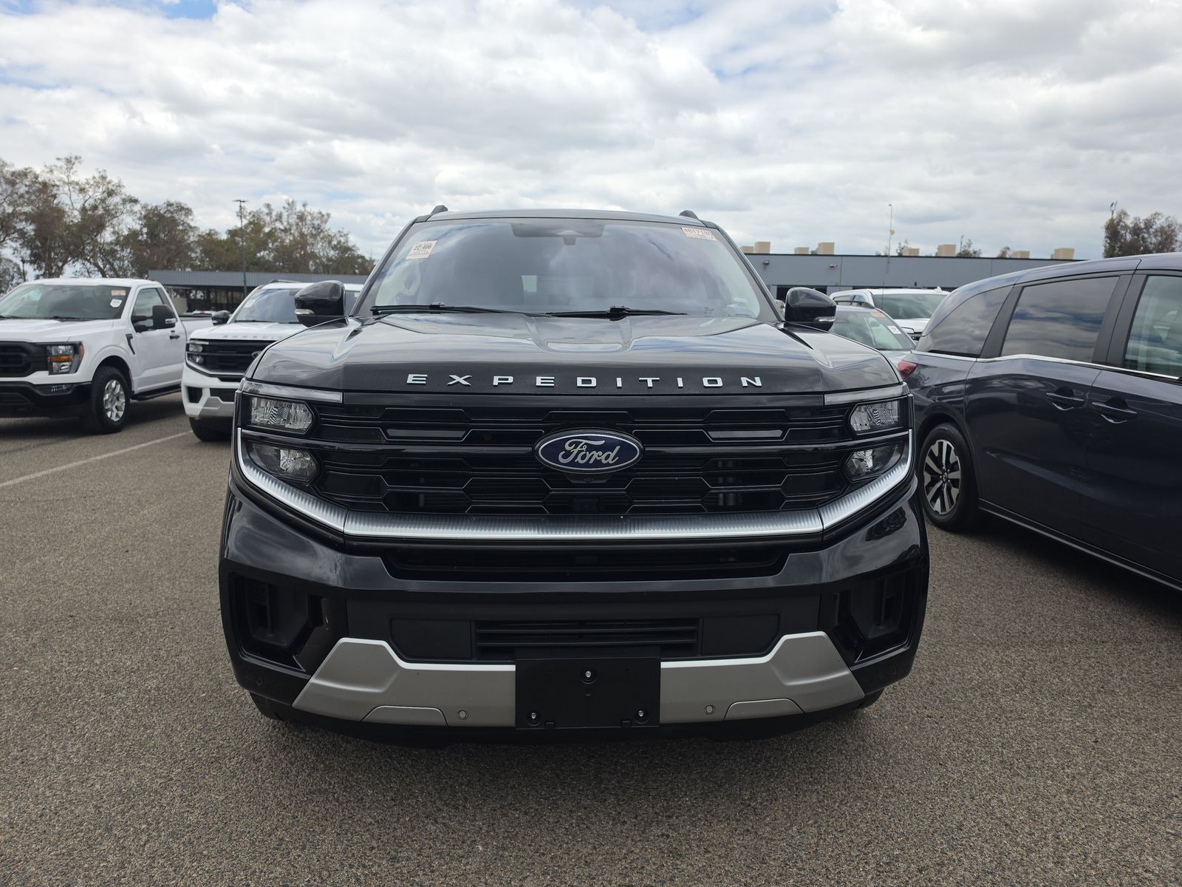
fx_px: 785
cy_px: 444
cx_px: 591
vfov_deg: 58.9
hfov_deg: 73.9
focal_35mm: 23
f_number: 1.4
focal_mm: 6.5
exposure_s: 1/796
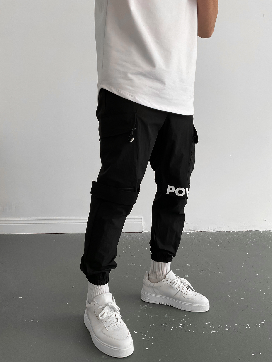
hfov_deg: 48.2
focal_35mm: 29
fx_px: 304
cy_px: 181
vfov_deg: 61.7
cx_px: 136
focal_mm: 3
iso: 64
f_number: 1.8
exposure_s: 1/120
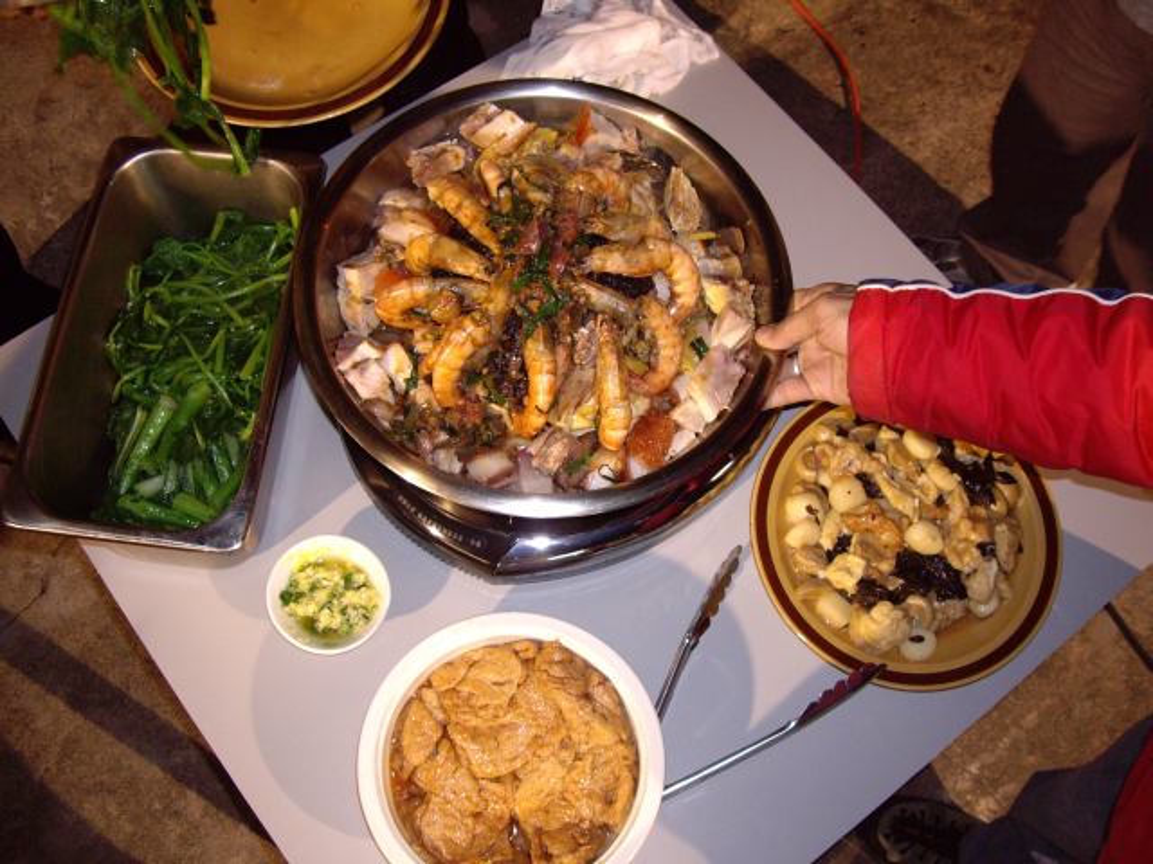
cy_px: 432
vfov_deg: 37.7
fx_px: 1266
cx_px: 576
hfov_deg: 49.0
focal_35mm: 38
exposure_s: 1/40
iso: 200
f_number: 2.7
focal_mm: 6.2
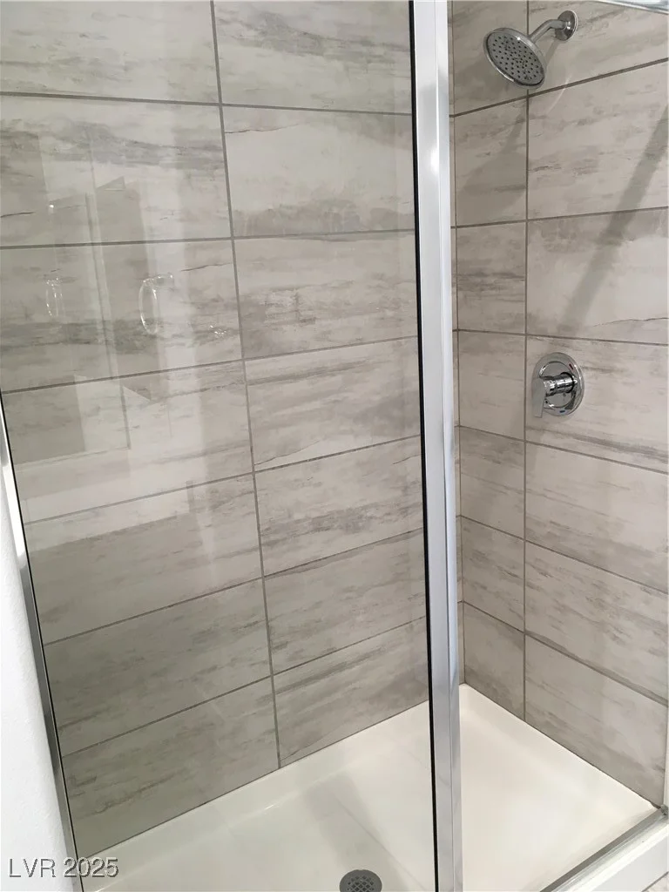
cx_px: 334
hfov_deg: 48.2
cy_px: 446
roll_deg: +3.4
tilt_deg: -13.9
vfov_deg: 61.7
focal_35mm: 29
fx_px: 747
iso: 80
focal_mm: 4.15
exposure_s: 1/30
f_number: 2.2
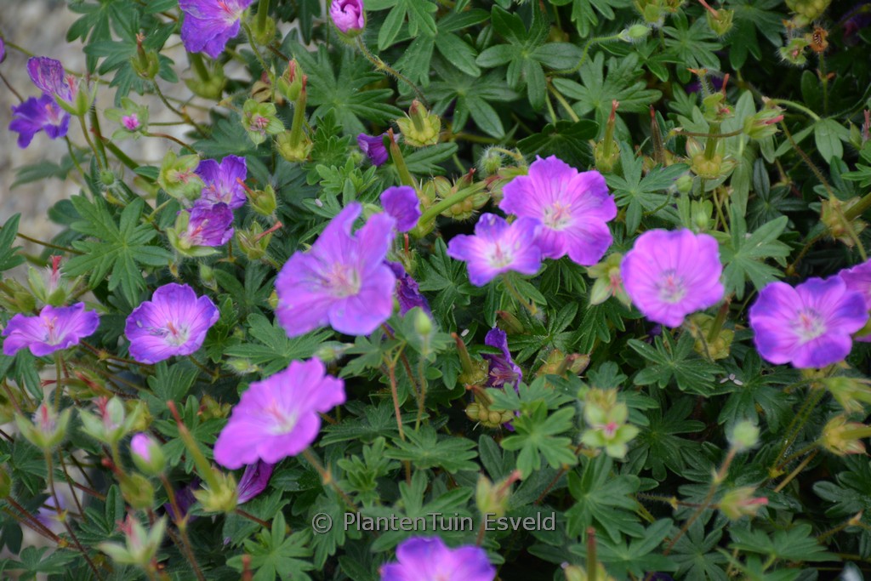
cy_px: 290
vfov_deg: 7.0
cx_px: 436
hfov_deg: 10.5
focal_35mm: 195
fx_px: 4718
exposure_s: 1/500
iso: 360
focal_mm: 130
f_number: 5.6
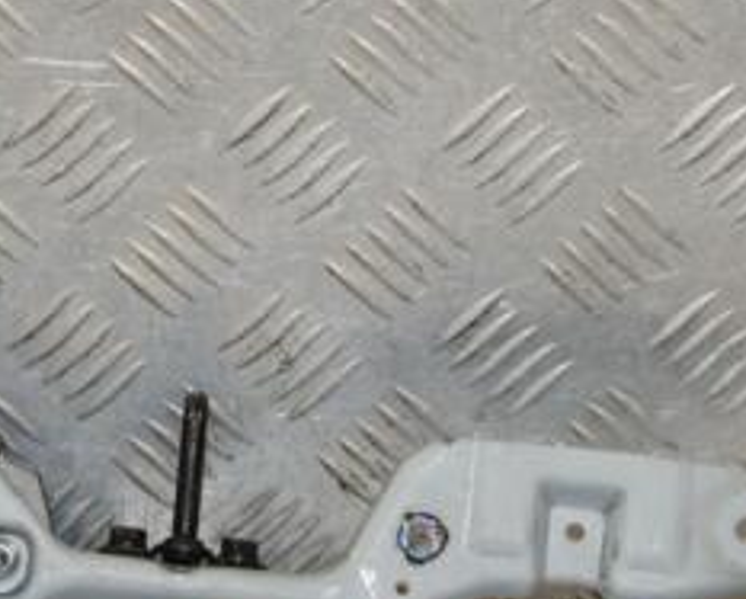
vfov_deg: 8.6
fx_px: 4001
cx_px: 128
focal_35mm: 181
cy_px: 365
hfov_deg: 10.6
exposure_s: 1/200
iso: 800
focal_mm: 50
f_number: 7.1
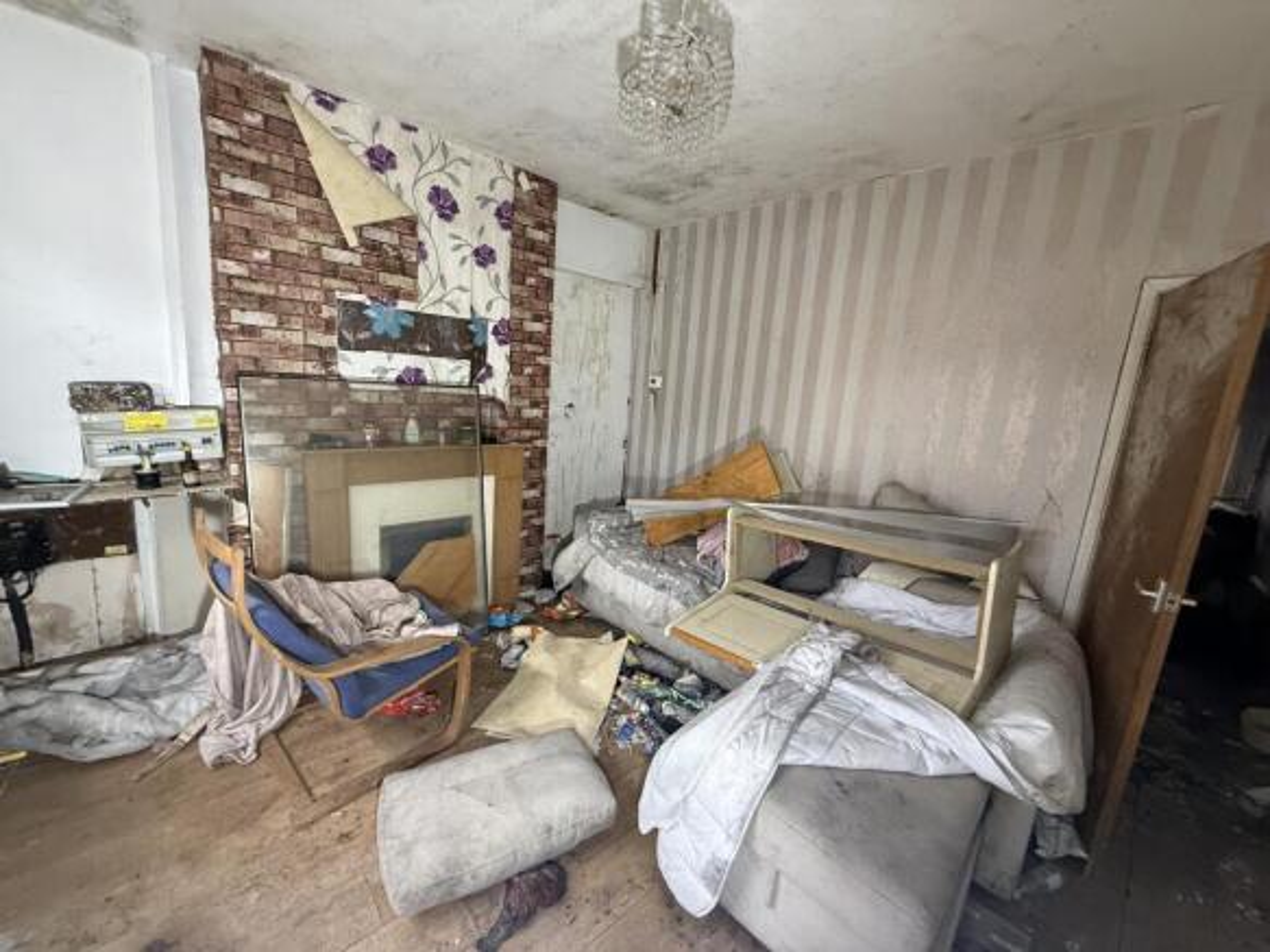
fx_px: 514
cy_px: 476
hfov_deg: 102.1
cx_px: 635
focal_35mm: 14
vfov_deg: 85.7
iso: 400
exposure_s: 1/60
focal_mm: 2.22
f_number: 2.2
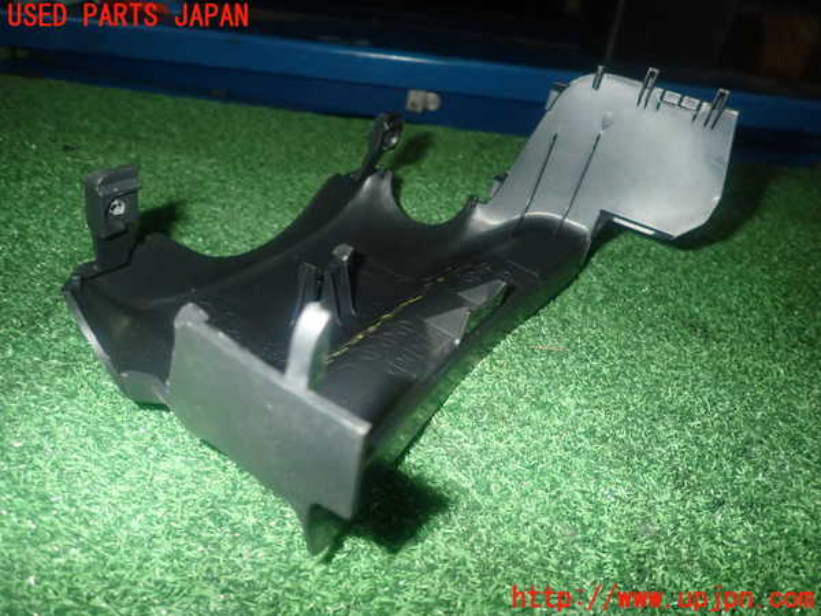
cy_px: 308
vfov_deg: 54.9
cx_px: 410
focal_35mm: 25
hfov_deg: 69.4
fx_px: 593
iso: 500
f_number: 5.6
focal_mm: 4.5
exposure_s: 1/30
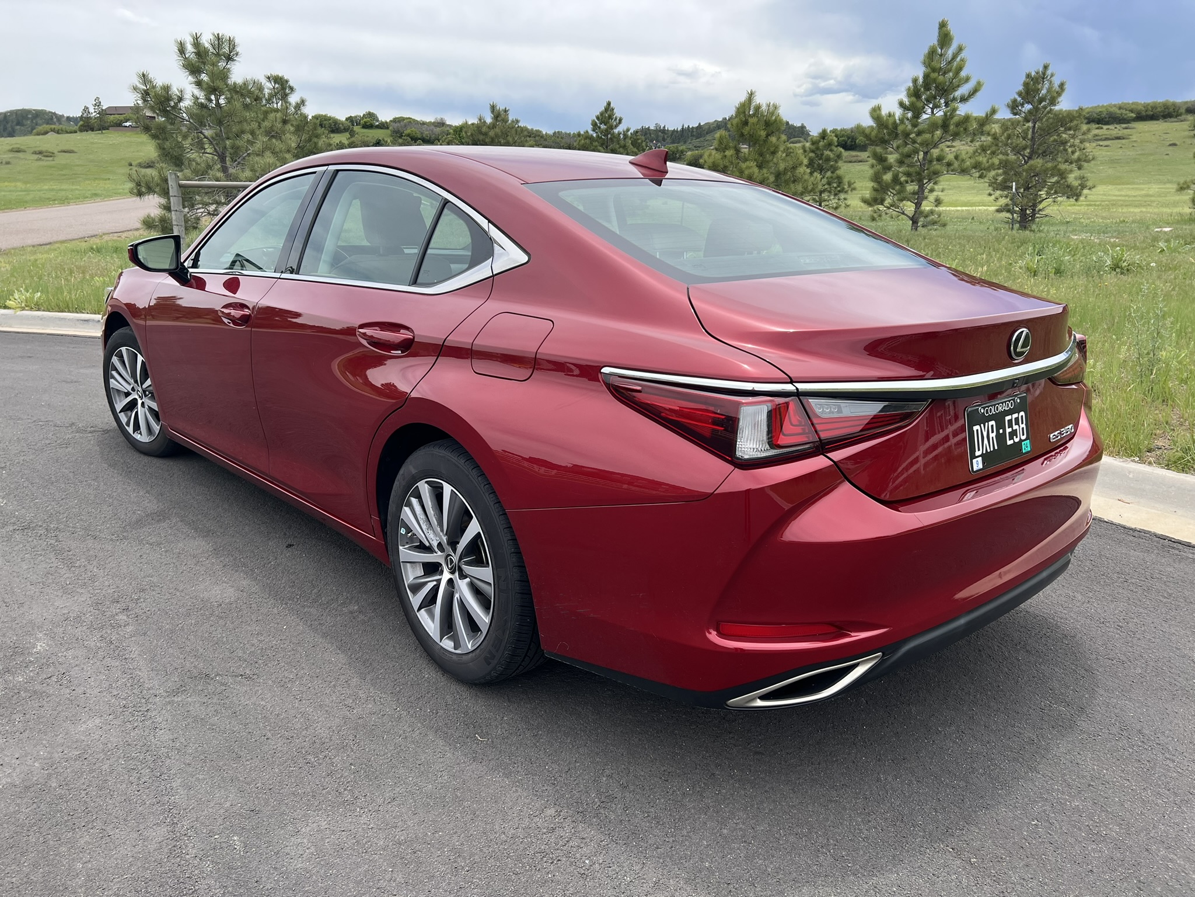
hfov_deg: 67.3
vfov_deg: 53.1
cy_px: 448
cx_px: 598
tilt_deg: -16.9
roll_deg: -0.5
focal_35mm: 26
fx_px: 898
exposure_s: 1/1869
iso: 50
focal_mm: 5.7
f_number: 1.5
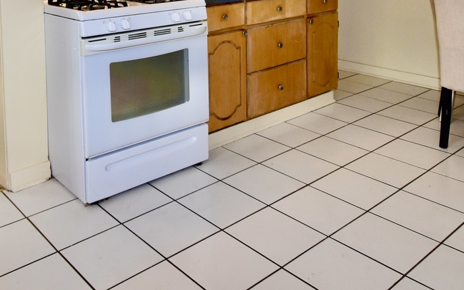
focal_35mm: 36
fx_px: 455
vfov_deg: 32.0
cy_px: -13
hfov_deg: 52.5
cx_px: 139
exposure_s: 1/100
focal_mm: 10
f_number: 5
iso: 800
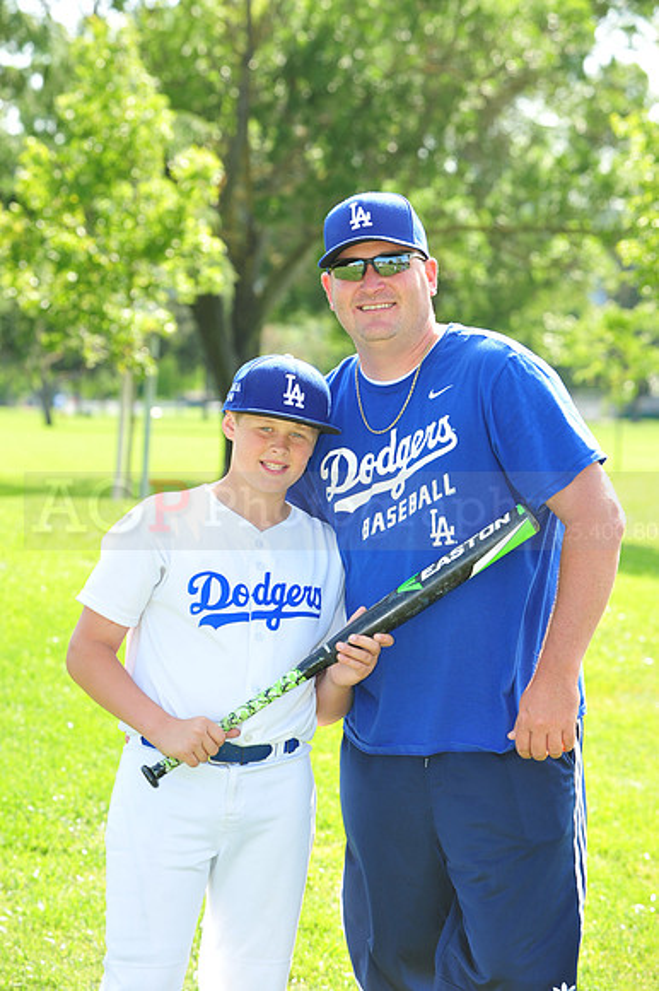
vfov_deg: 17.1
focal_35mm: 120
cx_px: 330
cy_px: 496
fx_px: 3299
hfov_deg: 11.4
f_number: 7.1
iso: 320
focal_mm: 120
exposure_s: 1/250
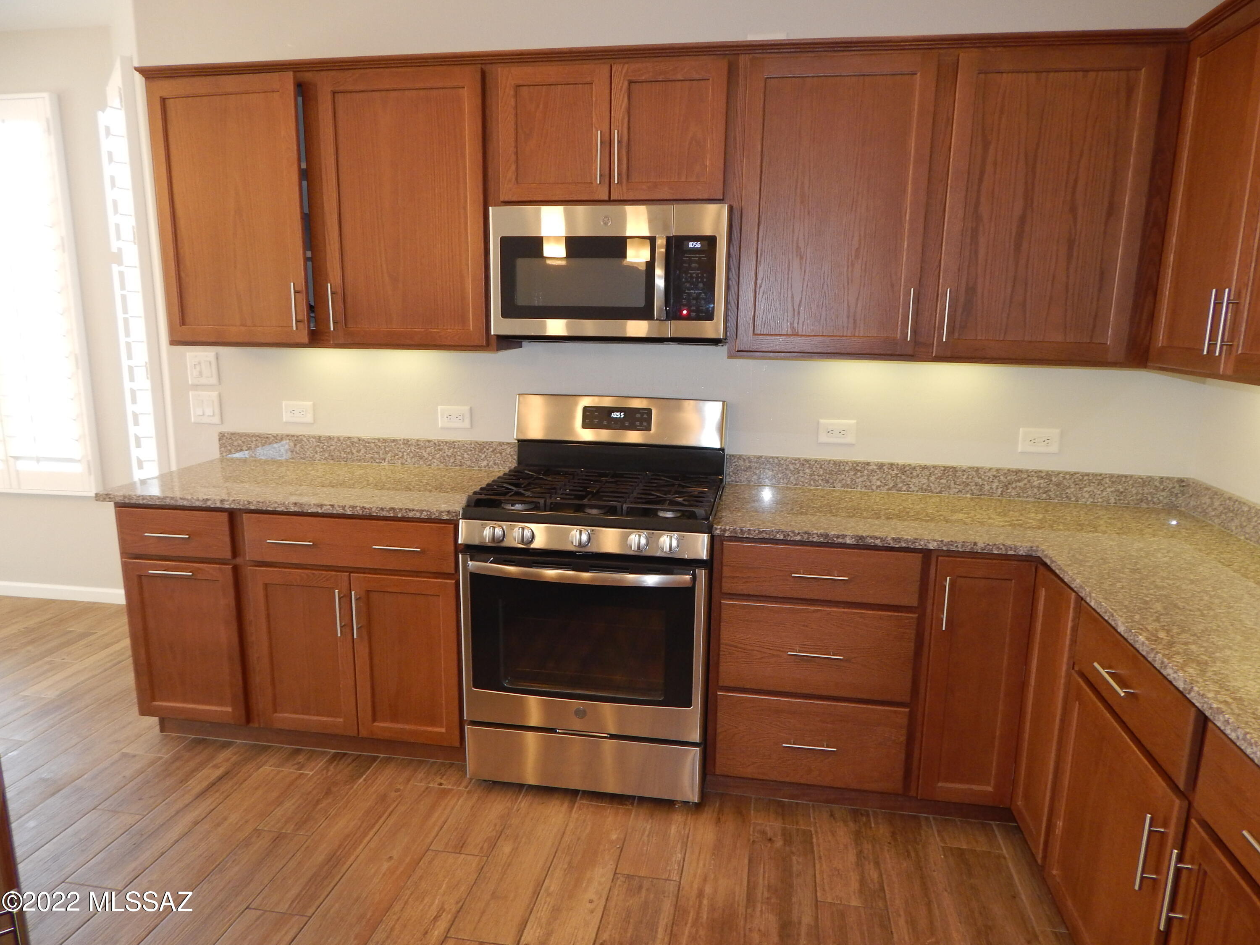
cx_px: 630
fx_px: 837
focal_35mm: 23
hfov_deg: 73.9
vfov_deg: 58.9
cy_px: 472
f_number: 3
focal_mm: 4
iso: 200
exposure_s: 1/30
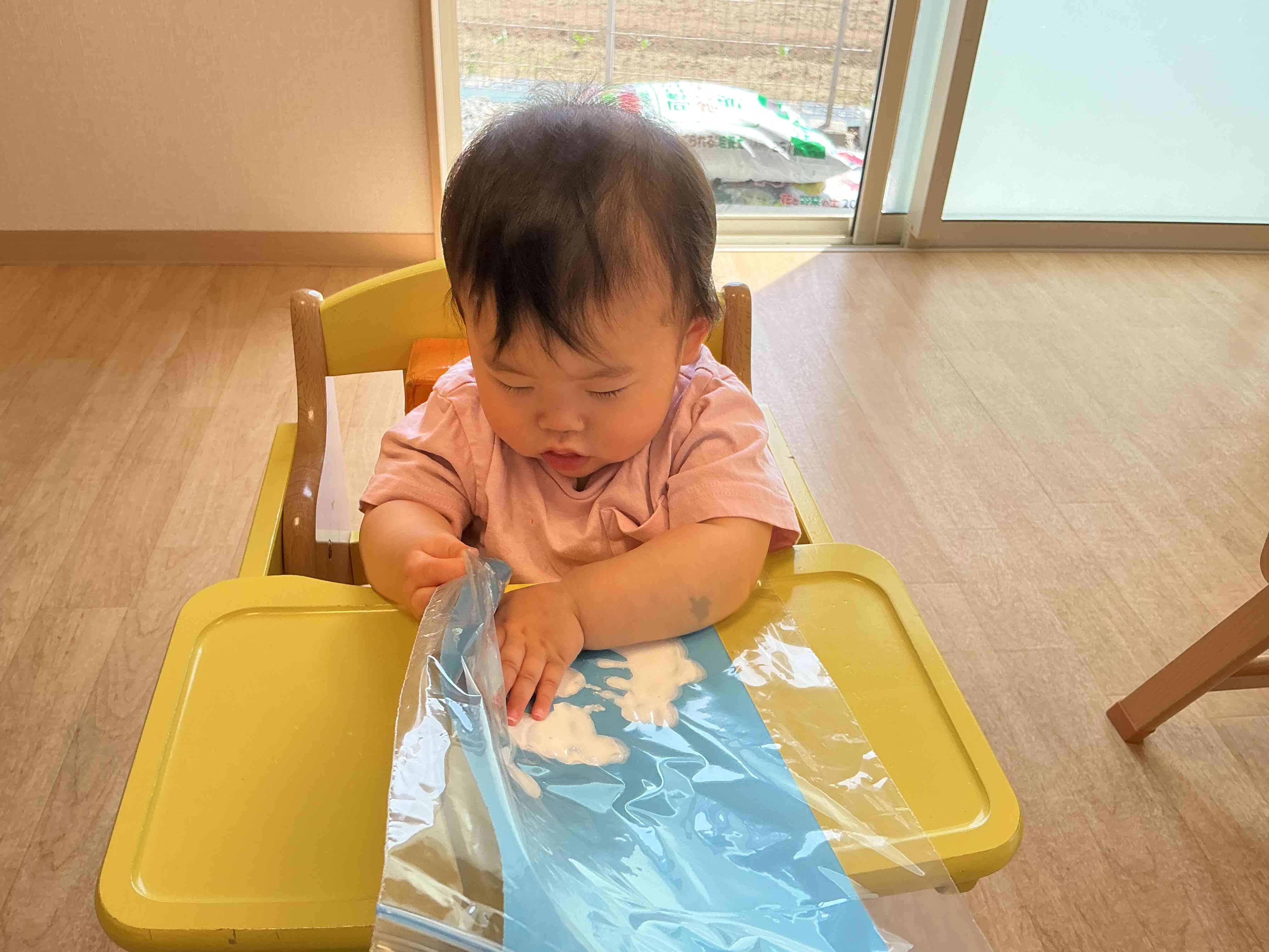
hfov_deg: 61.7
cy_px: 476
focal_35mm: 29
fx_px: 1063
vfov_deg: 48.2
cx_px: 634
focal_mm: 3
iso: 25
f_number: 1.8
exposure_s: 1/161
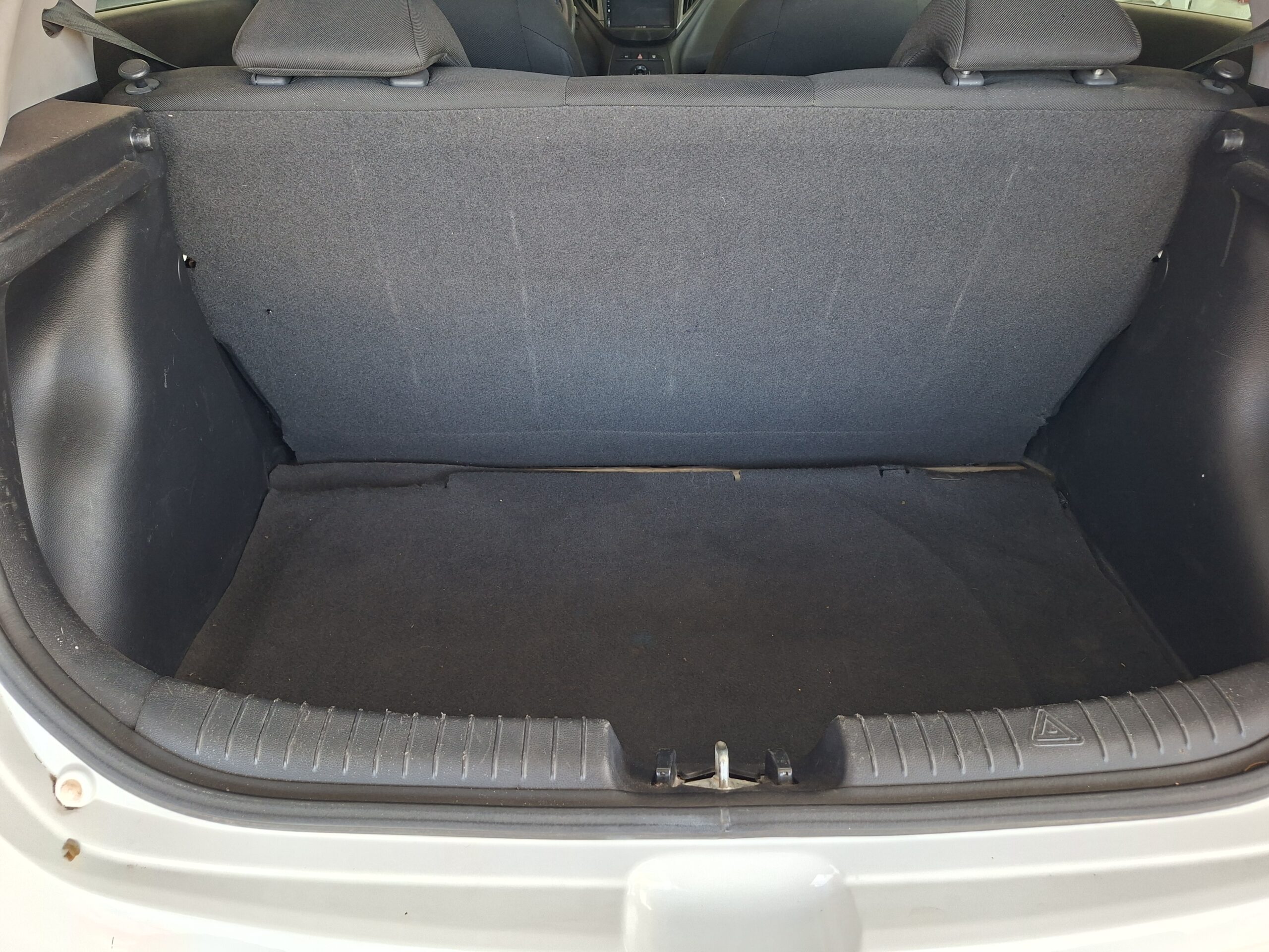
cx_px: 634
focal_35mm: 23
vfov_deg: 58.9
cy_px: 476
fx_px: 843
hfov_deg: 73.9
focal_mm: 5.54
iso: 250
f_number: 1.8
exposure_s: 1/120
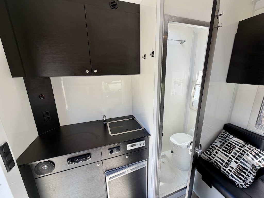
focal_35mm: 14
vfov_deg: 85.7
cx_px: 132
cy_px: 99
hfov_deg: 102.1
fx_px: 107
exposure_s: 1/233
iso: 40
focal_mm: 2.22
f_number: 2.2
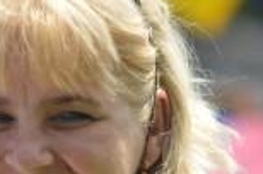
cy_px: 372
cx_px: -145
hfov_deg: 1.1
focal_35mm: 1874
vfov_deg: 0.7
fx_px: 13662
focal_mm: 240
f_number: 5.3
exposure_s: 1/640
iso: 200
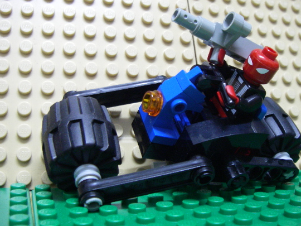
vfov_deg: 32.1
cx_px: 175
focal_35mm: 45
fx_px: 391
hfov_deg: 41.9
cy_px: 97
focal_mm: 6.3
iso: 250
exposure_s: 1/4
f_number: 3.3
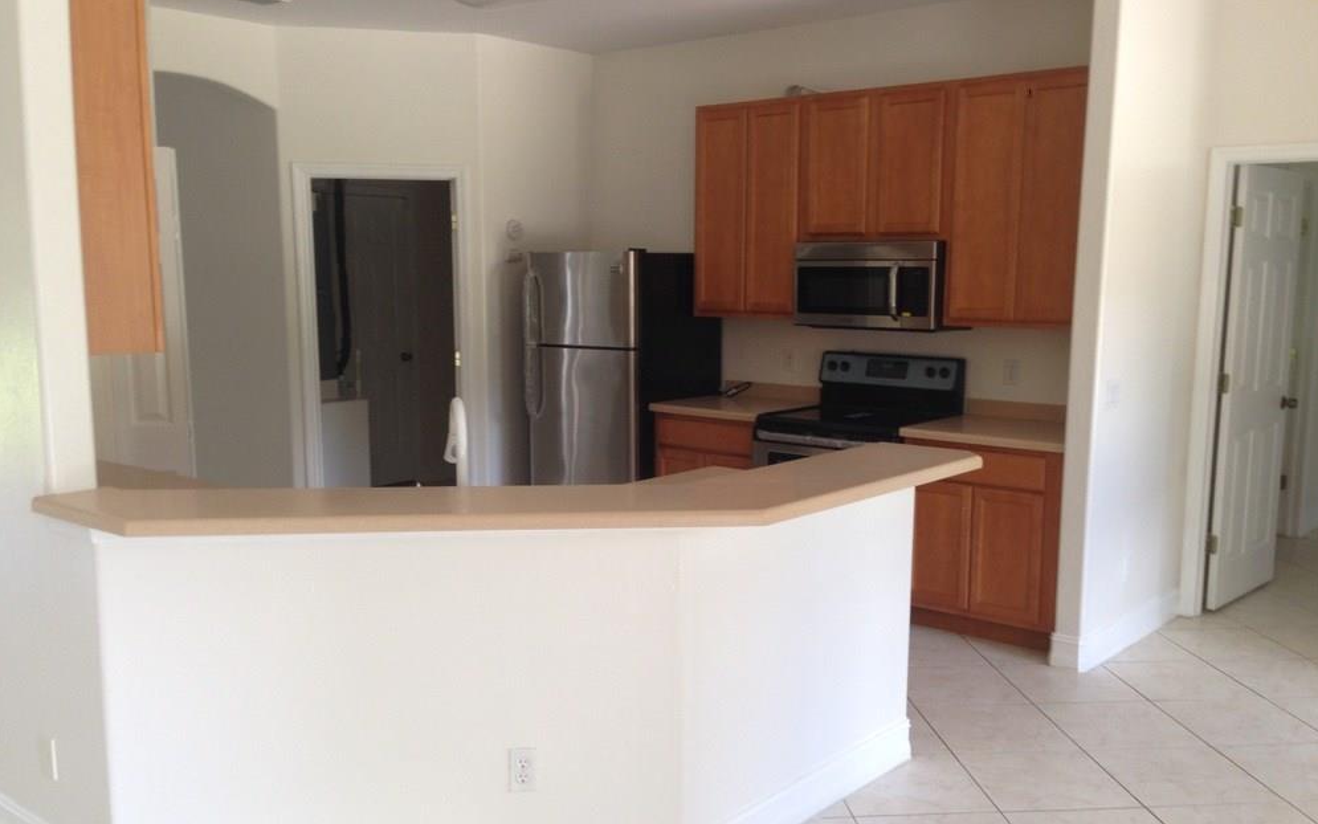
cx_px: 674
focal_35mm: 36
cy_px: 465
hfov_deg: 54.0
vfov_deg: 35.3
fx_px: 1293
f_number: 2.4
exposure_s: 1/24
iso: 50
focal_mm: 4.12
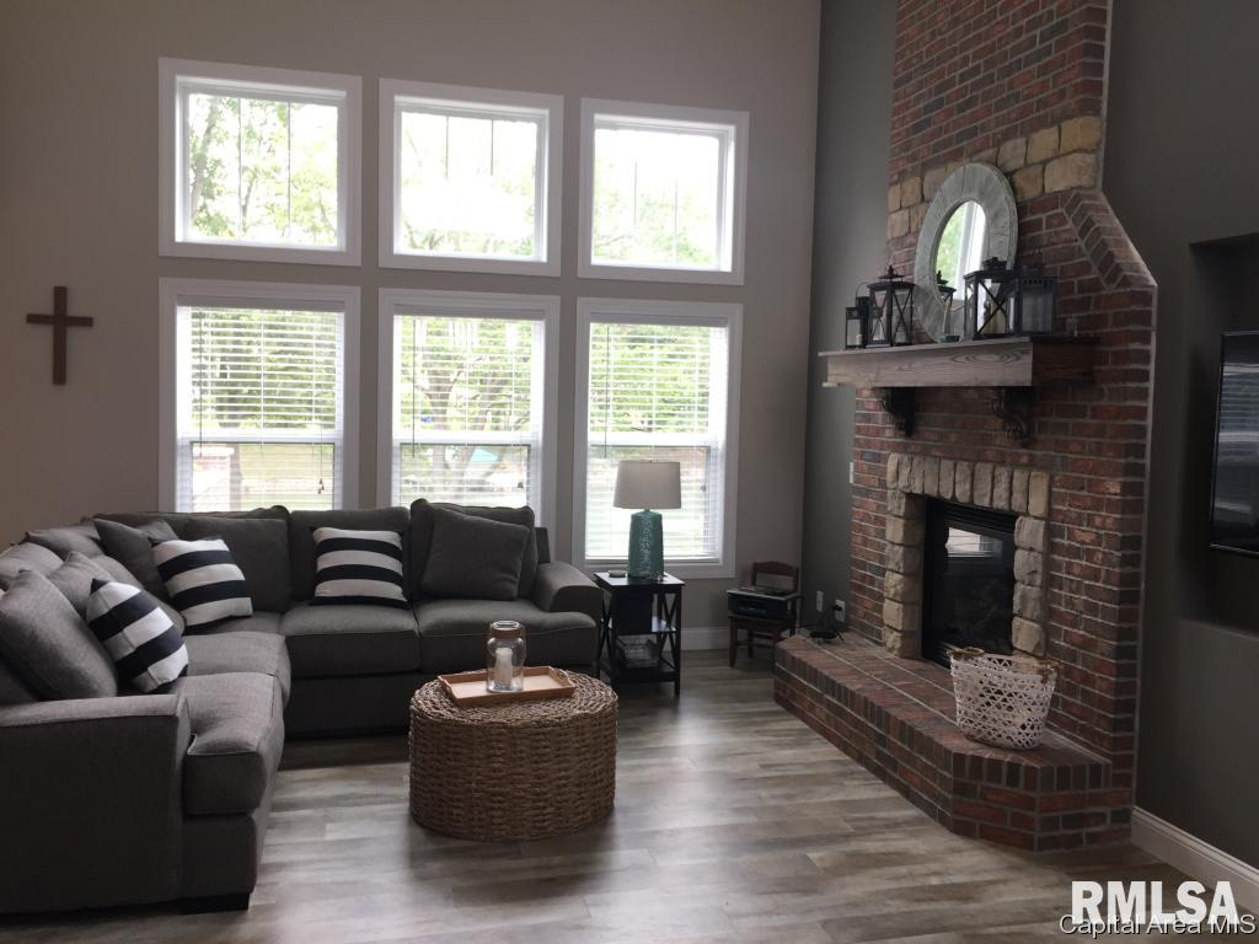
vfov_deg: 48.2
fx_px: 1055
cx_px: 630
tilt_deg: -3.2
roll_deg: -2.2
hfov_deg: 61.7
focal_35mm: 29
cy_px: 472
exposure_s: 1/60
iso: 40
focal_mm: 4.15
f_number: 2.2
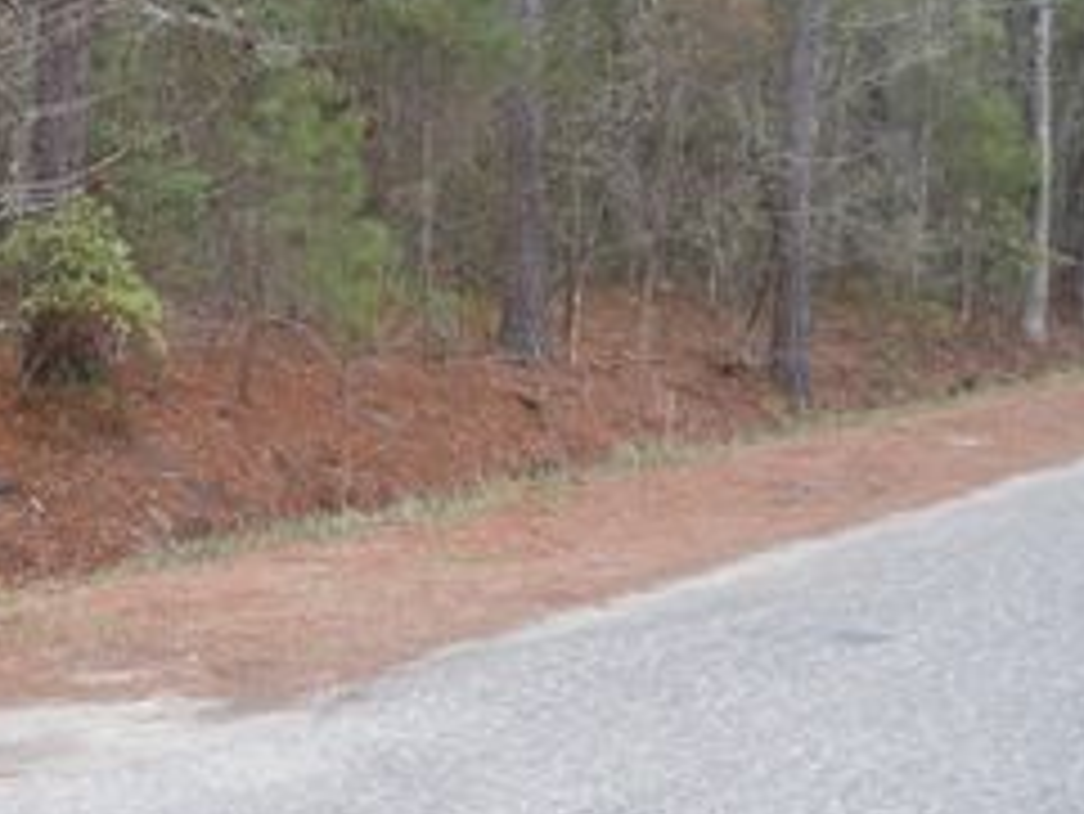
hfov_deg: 32.3
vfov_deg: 24.9
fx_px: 1817
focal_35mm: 58
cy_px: 173
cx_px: 207
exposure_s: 1/60
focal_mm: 5
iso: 100
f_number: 3.7
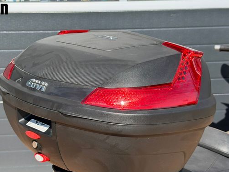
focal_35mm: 61
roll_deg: -0.5
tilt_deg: -14.1
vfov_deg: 24.0
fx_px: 404
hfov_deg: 31.6
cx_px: 95
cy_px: 93
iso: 80
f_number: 1.78
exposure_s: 1/2342
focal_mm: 6.76
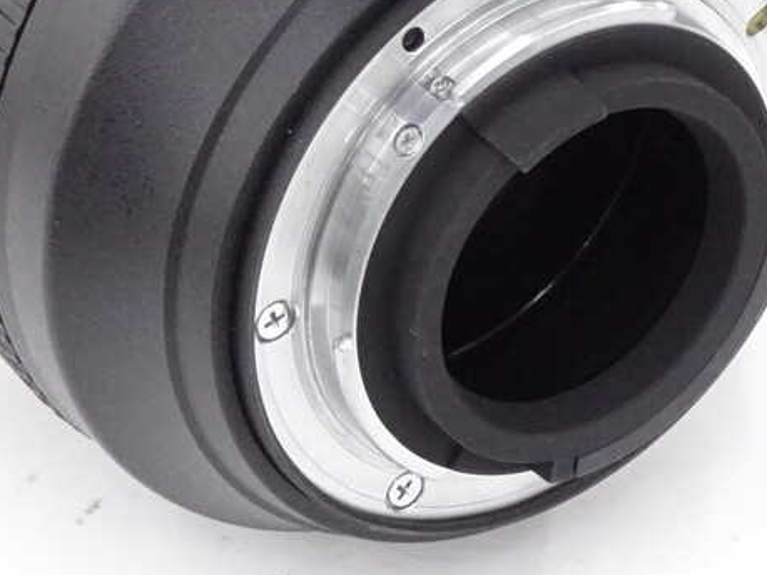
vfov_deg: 9.0
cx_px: 249
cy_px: -110
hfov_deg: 12.2
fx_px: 3589
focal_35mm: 162
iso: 800
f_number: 4.5
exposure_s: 1/80
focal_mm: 10.59
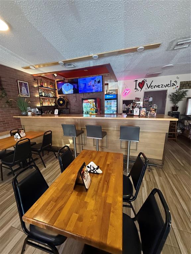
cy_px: 127
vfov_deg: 102.1
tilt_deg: -11.3
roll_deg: +0.8
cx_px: 96
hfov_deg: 85.7
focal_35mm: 14
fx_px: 103
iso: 800
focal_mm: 2.22
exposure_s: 1/60
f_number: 2.2
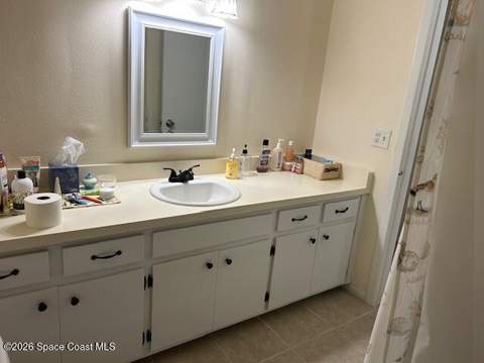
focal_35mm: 26
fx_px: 364
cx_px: 242
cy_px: 182
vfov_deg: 53.1
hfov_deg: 67.3
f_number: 1.5
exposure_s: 1/120
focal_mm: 5.7
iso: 80
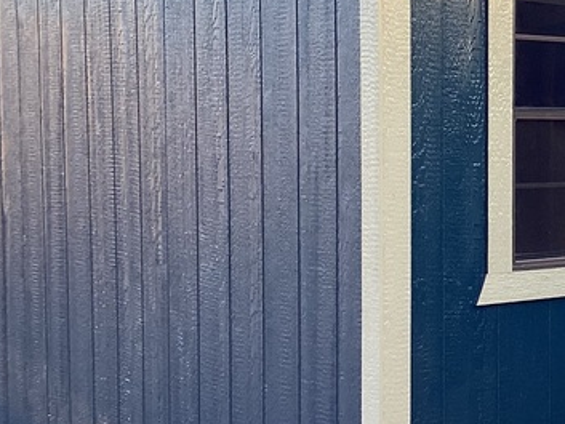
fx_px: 1404
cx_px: 619
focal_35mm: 86
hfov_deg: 21.6
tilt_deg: -1.7
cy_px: 232
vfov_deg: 17.2
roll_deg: -0.9
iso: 80
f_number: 2.4
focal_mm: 3.3
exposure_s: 1/120
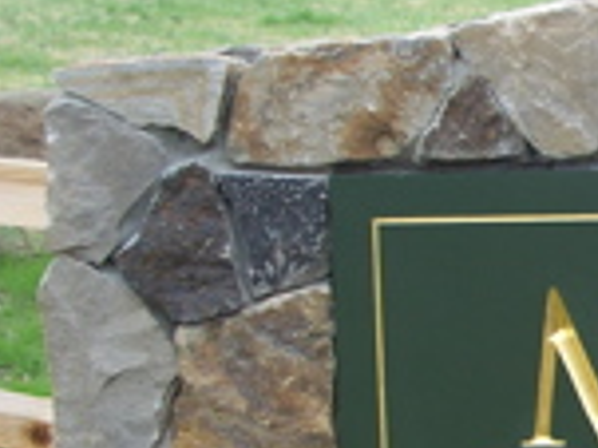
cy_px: 488
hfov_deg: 13.5
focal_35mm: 136
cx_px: 935
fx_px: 2348
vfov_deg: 10.8
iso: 64
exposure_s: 1/160
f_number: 2.8
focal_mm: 7.8
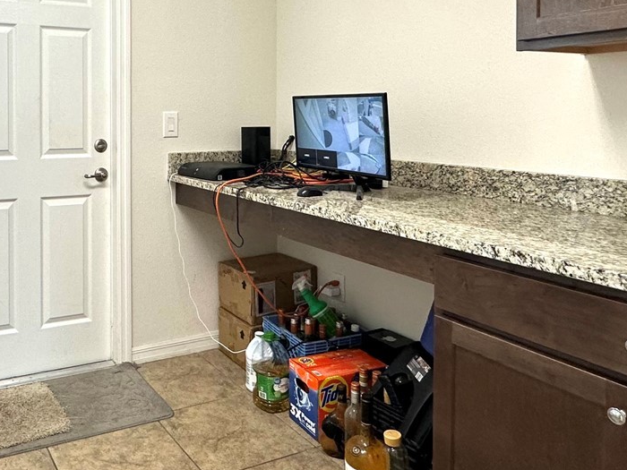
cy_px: 127
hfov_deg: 53.8
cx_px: 146
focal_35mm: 32
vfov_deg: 43.0
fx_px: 580
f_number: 2.2
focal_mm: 2.22
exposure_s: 1/120
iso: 160
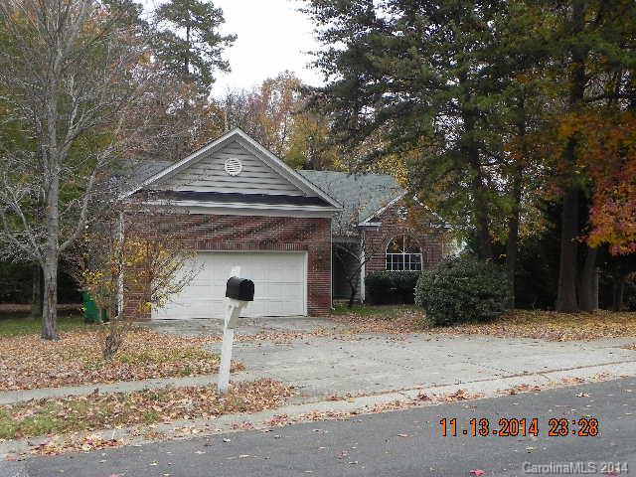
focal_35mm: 37
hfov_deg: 50.1
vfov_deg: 38.7
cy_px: 238
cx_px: 318
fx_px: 680
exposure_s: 1/198
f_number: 5.6
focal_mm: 6.6
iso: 160
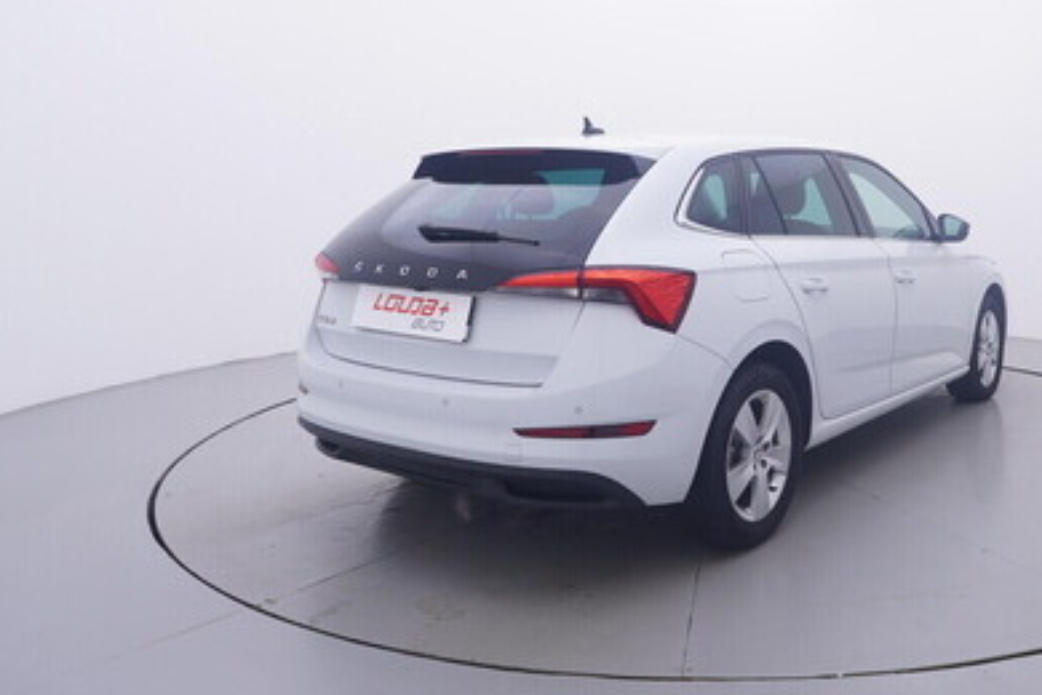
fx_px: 918
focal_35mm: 32
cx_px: 731
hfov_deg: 57.3
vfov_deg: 41.1
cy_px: 245
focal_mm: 15
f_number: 5
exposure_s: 1/80
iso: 200
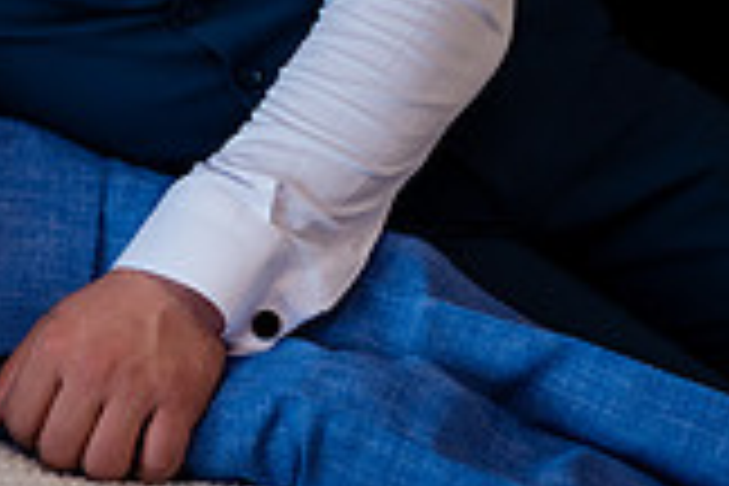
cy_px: -34
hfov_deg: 11.7
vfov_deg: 8.3
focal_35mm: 165
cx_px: -482
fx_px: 3341
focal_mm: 46
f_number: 3.2
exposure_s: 1/200
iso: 400
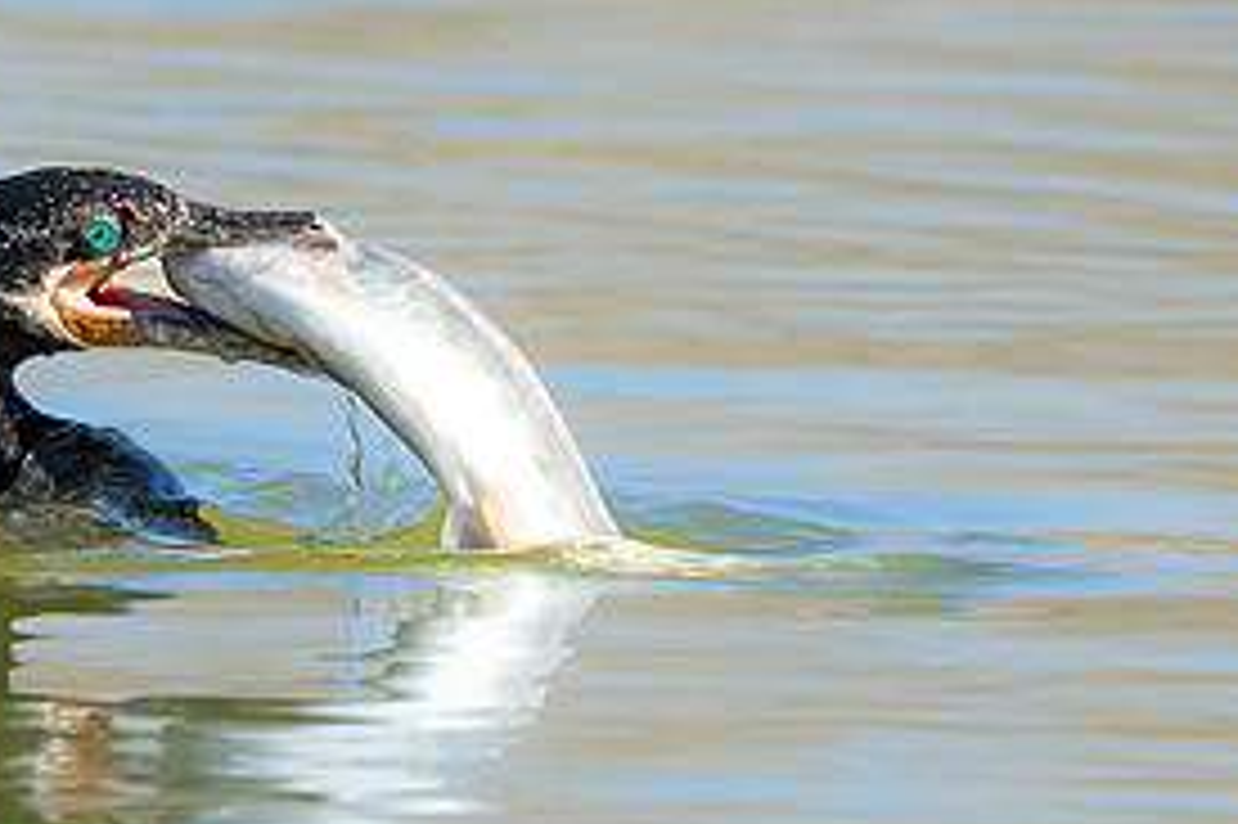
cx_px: 268
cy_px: 497
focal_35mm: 2504
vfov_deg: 0.5
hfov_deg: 0.8
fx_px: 86055
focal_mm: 600
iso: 1600
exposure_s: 1/3200
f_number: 7.1
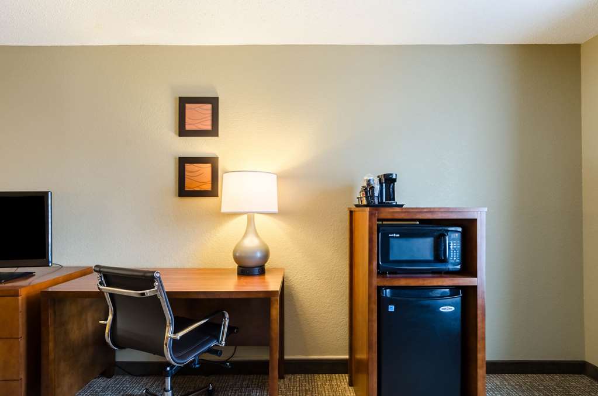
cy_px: 198
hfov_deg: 90.1
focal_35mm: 18
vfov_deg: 67.2
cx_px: 299
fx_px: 298
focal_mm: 12
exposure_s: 1/15
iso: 400
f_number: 10
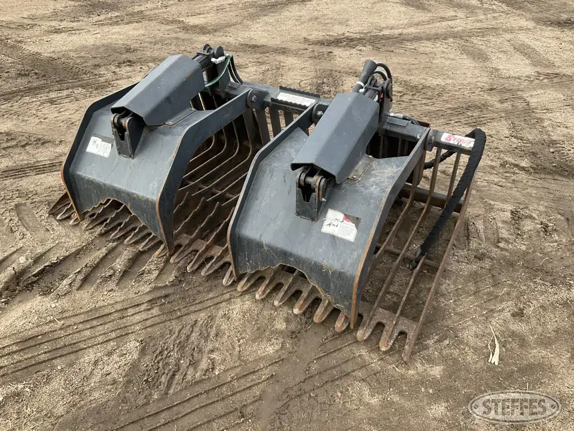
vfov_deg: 48.2
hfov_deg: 61.7
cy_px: 216
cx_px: 287
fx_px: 481
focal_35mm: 29
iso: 25
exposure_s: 1/394
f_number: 1.8
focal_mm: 3
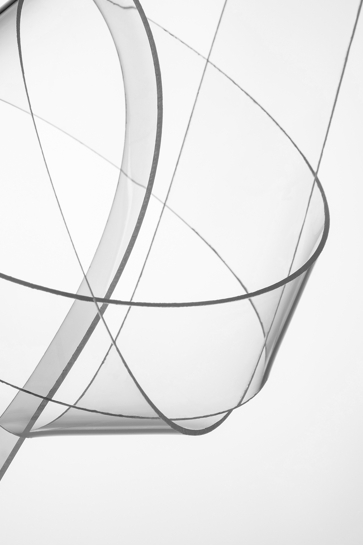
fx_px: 3812
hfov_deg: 5.4
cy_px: 99
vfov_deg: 8.2
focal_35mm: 252
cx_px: 85
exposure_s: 1/60
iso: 100
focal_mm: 105
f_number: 11
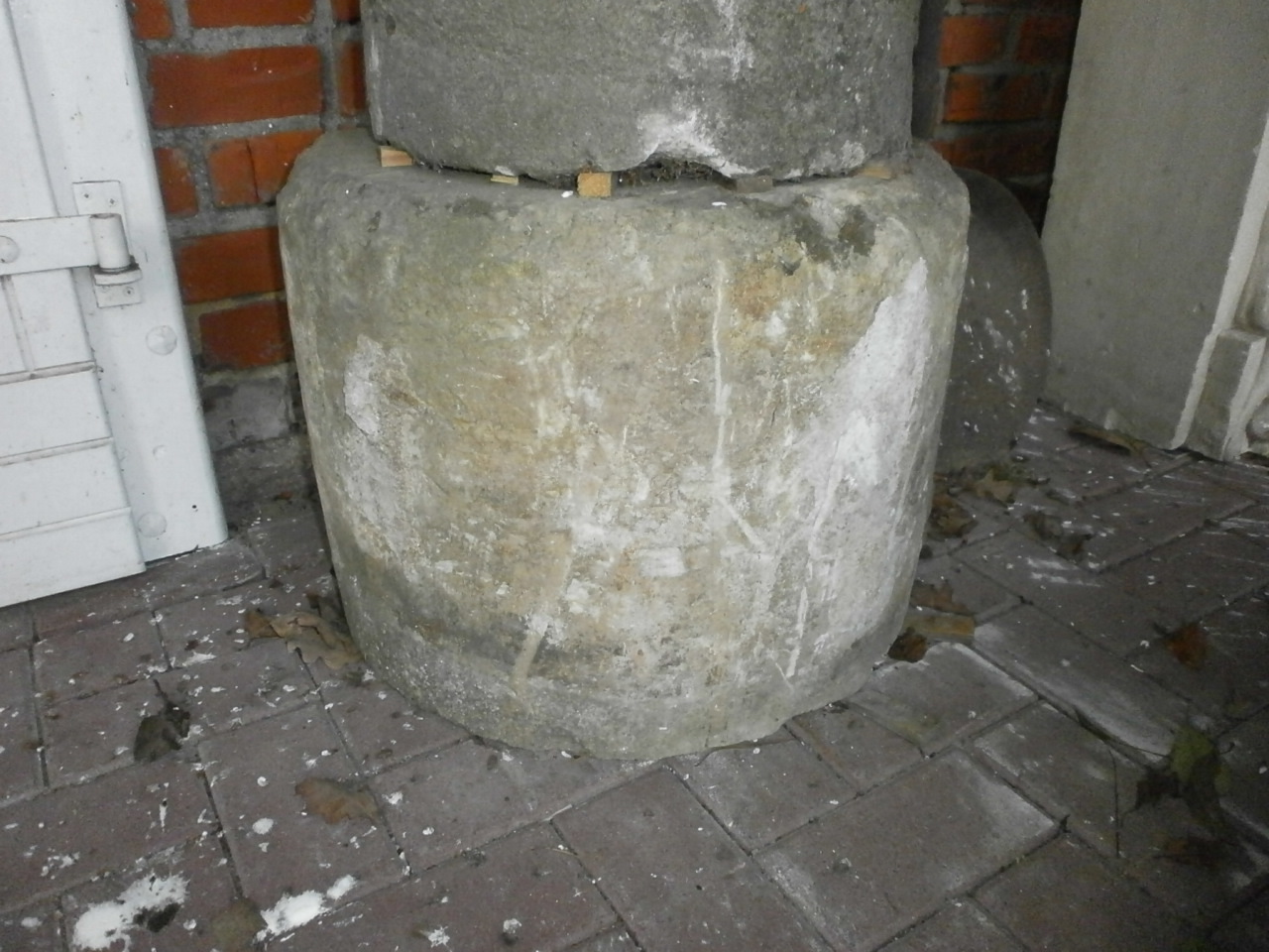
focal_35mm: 27
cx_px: 634
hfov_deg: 65.3
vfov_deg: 51.4
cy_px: 476
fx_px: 990
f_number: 2.9
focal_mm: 4.8
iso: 800
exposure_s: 1/200
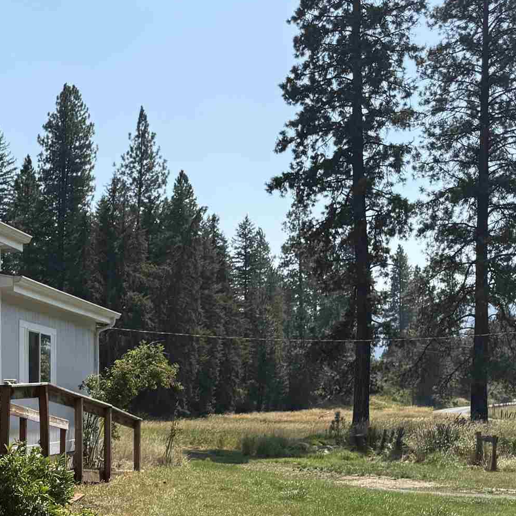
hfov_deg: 22.3
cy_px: 488
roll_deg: +1.4
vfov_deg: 25.1
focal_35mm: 66
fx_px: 1113
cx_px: -219
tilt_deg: -2.6
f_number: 1.78
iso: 80
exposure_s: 1/4167
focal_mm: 6.76
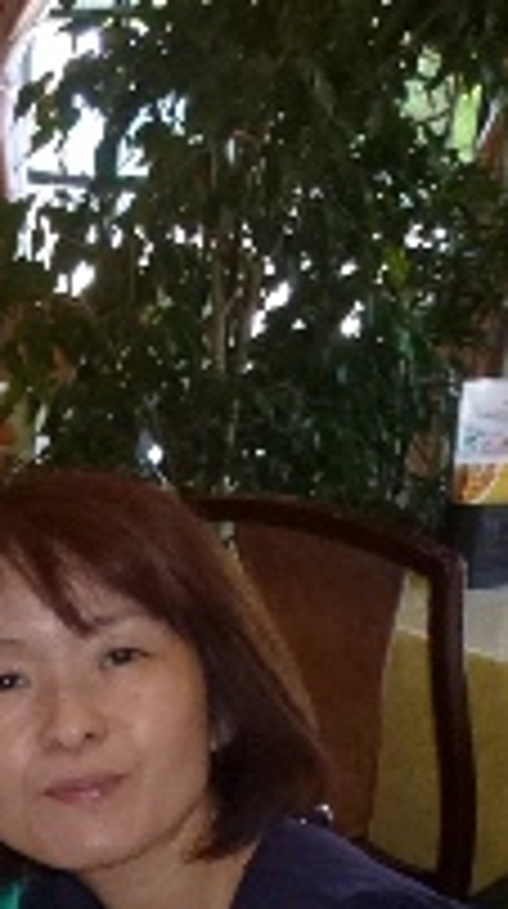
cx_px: -710
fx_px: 1996
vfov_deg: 24.1
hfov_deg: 11.8
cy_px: 976
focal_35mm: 83
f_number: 3.3
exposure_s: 1/60
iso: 250
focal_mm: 4.3
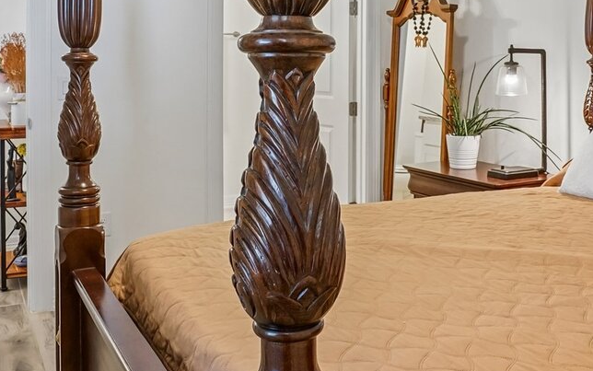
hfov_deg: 47.8
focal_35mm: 41
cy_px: 72
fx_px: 663
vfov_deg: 30.5
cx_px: 370
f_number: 8
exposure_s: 1/6
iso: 400
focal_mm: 16
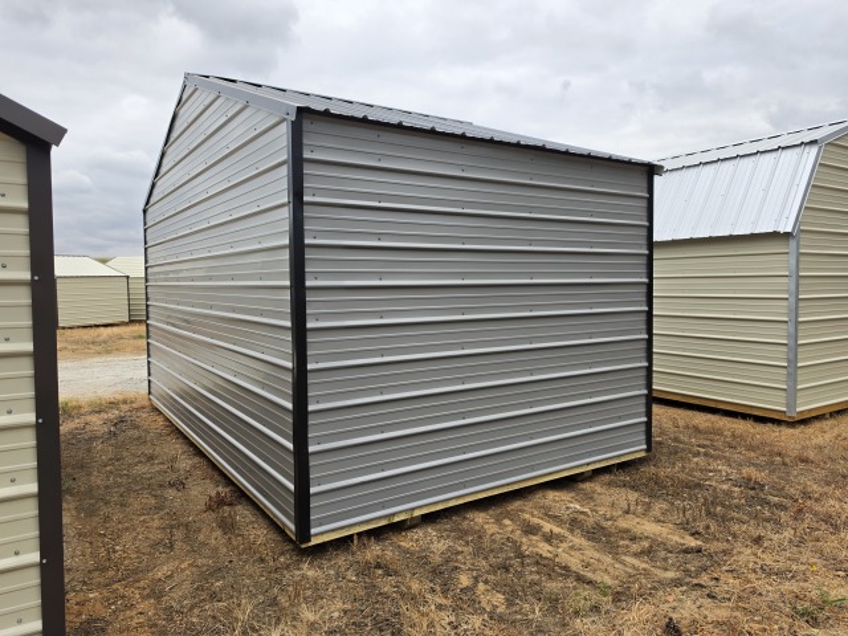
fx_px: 563
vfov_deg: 58.9
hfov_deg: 73.9
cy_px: 318
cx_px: 424
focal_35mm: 23
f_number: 1.4
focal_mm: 6.5
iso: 64
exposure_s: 1/4235
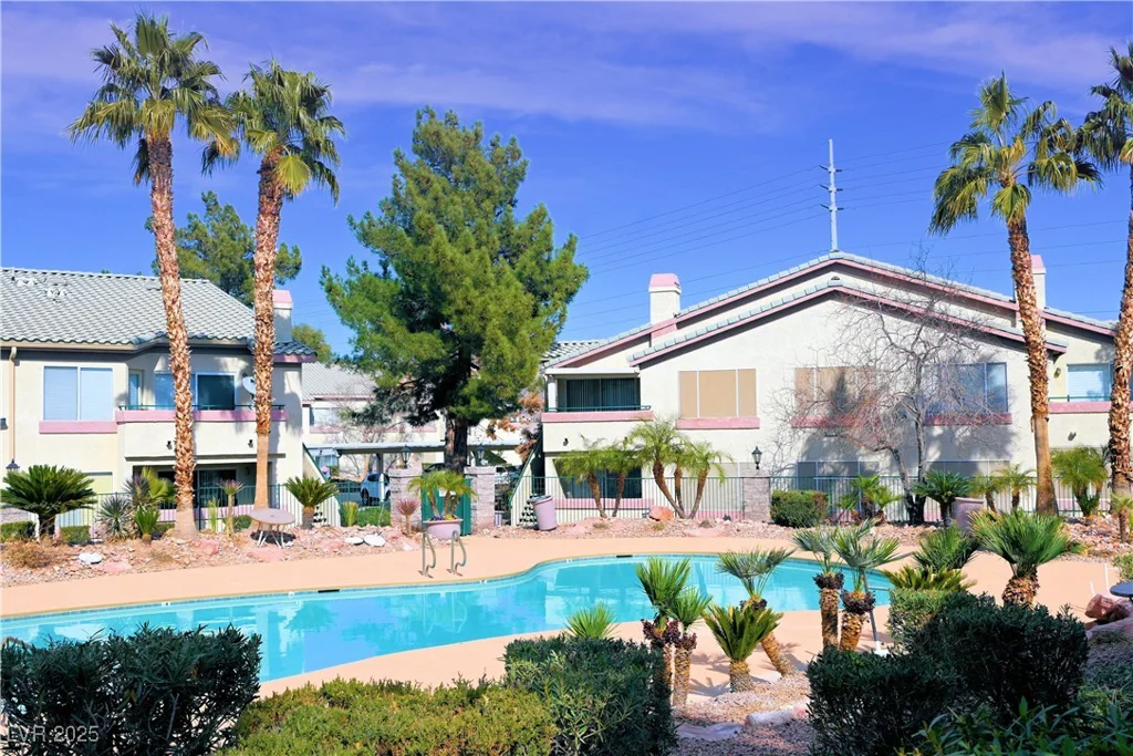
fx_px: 1180
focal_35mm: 38
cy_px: 378
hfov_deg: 51.3
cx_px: 566
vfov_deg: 35.5
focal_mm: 25
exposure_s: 1/500
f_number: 8
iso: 100
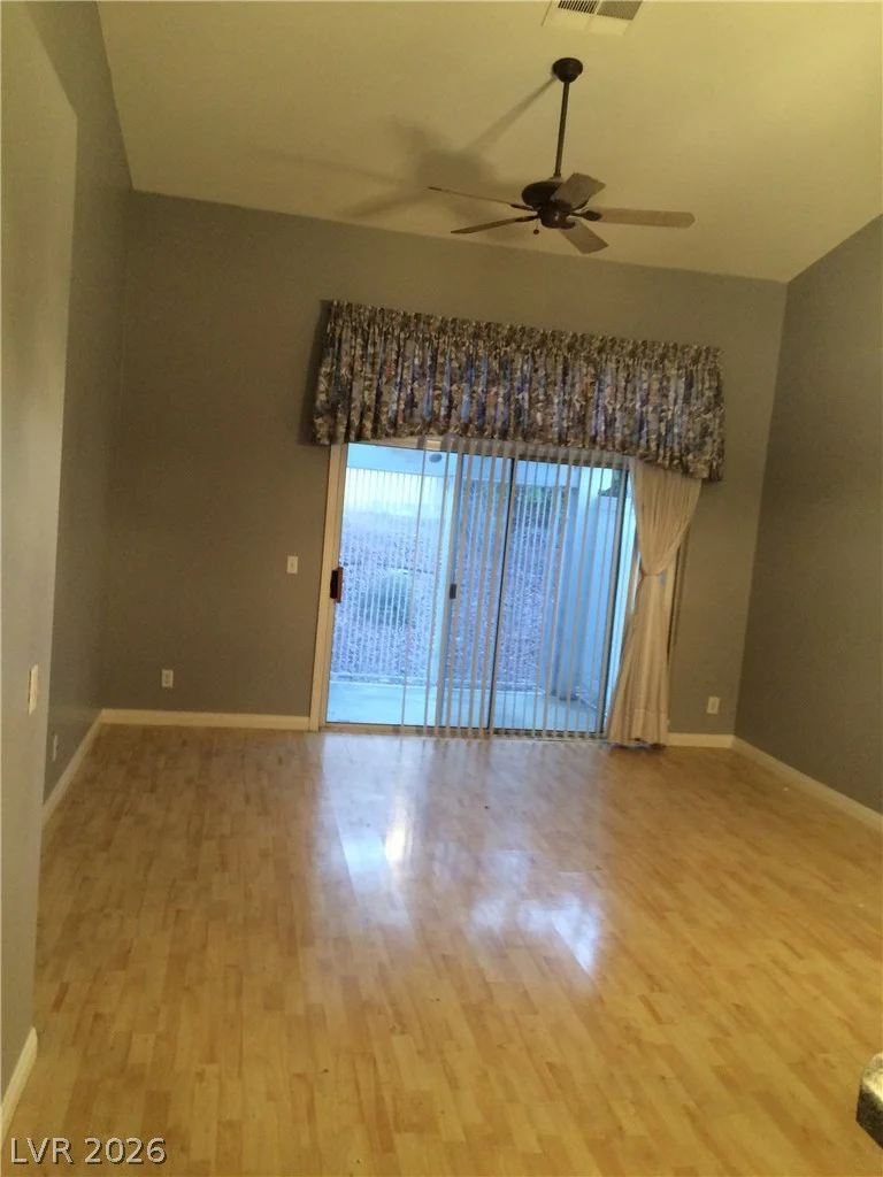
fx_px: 986
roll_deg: -3.5
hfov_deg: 48.2
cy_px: 588
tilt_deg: +0.4
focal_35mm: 29
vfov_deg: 61.7
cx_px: 442
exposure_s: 1/30
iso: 200
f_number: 2.2
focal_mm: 4.15
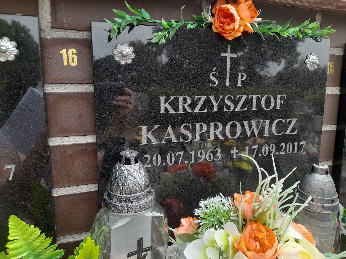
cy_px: 130
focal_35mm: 25
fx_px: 250
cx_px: 173
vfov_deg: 54.9
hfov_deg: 69.4
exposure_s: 1/100
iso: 25
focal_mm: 4.6
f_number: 2
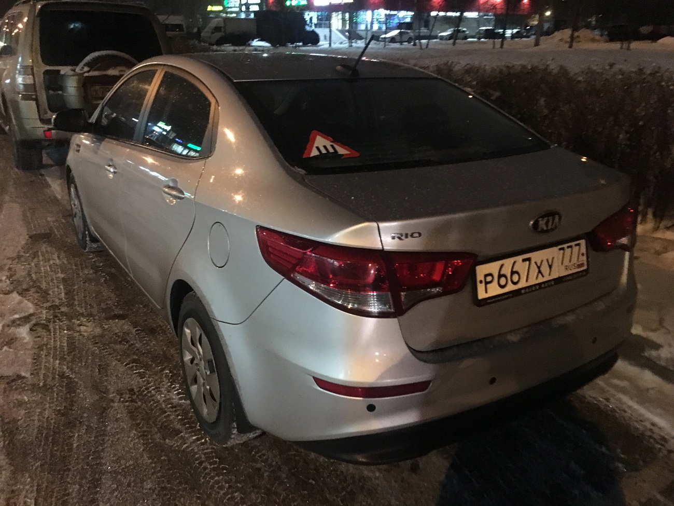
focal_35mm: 29
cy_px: 253
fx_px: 565
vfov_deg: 48.2
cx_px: 337
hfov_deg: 61.7
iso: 800
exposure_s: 1/17
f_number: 2.2
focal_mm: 4.15
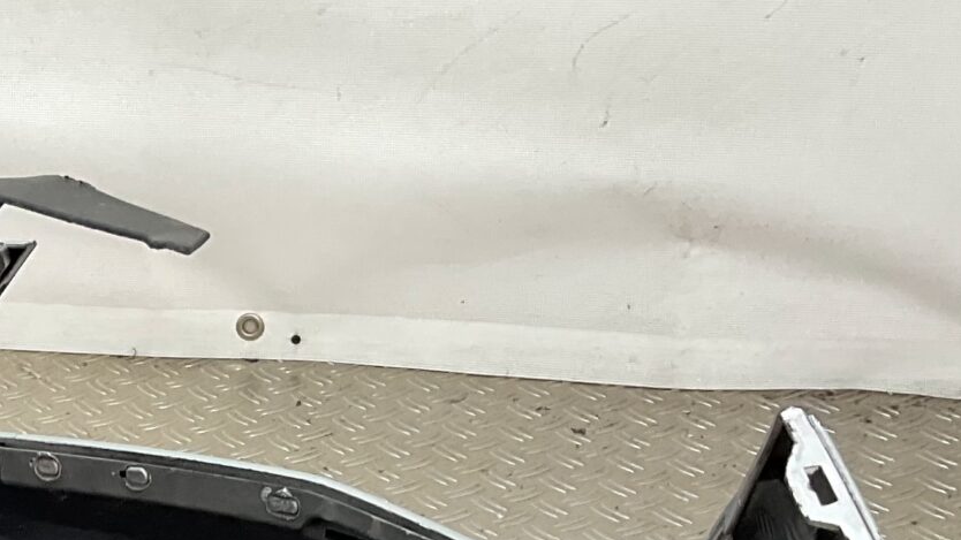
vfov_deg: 11.4
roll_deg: +4.8
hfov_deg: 20.8
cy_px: 1022
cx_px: -130
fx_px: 2472
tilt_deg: -36.4
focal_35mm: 97
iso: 20
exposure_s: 1/100
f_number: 1.8
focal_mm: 3
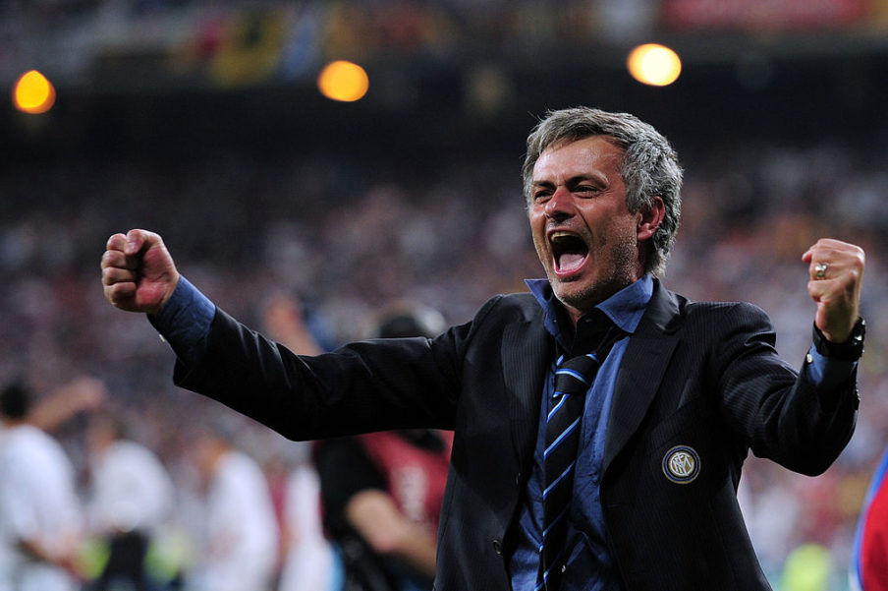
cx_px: 444
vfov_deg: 8.1
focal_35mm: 170
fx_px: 4189
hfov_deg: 12.1
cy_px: 296
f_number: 2.8
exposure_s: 1/800
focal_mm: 170
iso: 1250
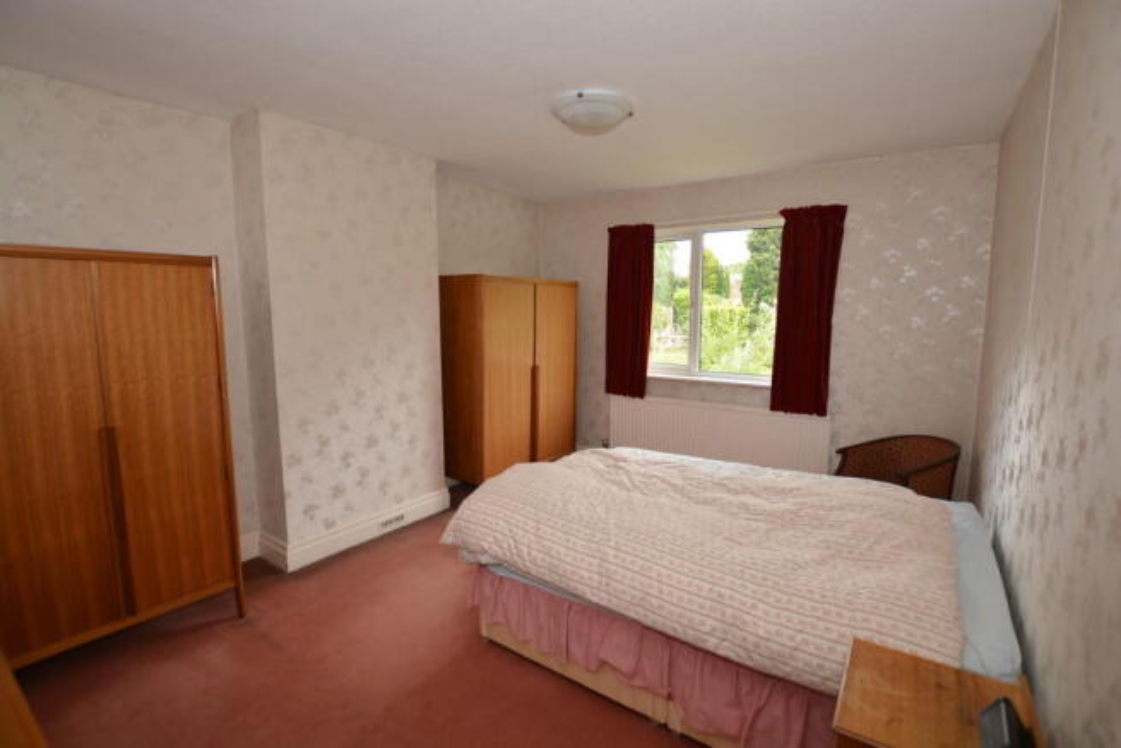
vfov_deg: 72.1
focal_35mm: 16
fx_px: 514
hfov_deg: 95.0
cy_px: 374
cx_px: 560
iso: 100
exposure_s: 1/60
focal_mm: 11
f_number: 3.5
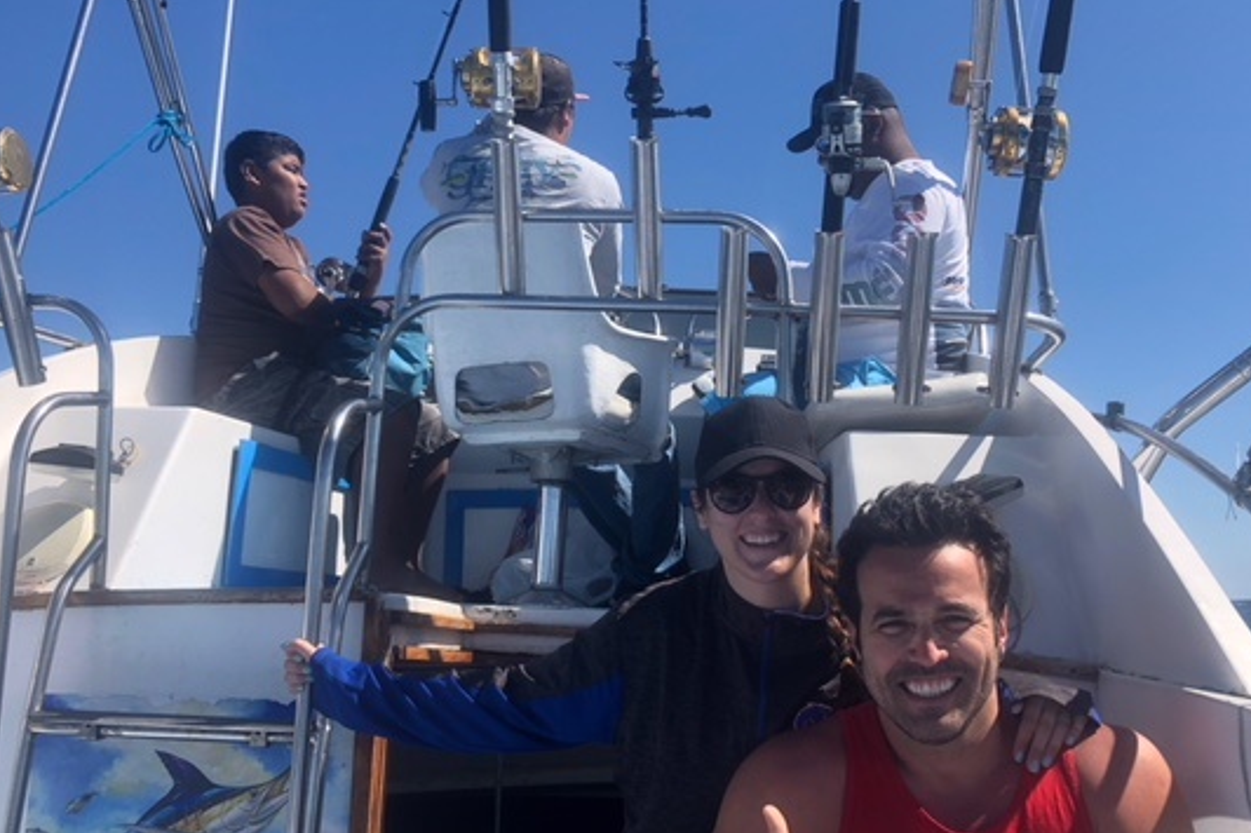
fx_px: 1216
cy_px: 404
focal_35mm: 35
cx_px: 629
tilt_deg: +8.1
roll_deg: +1.2
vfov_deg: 37.8
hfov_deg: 54.4
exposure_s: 1/1656
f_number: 1.8
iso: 20
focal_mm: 3.99
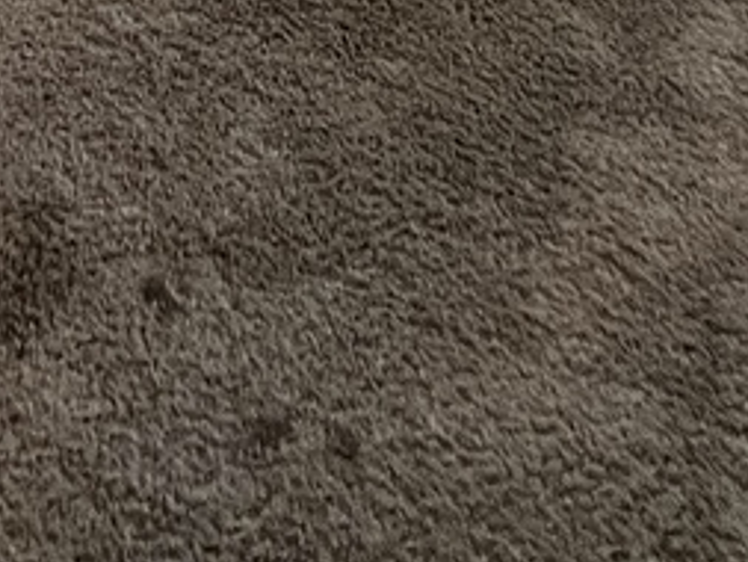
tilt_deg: -10.7
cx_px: 95
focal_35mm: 74
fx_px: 1600
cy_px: -941
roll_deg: -3.1
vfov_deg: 12.8
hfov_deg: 25.6
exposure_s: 1/120
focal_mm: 1.57
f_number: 1.8
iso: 160
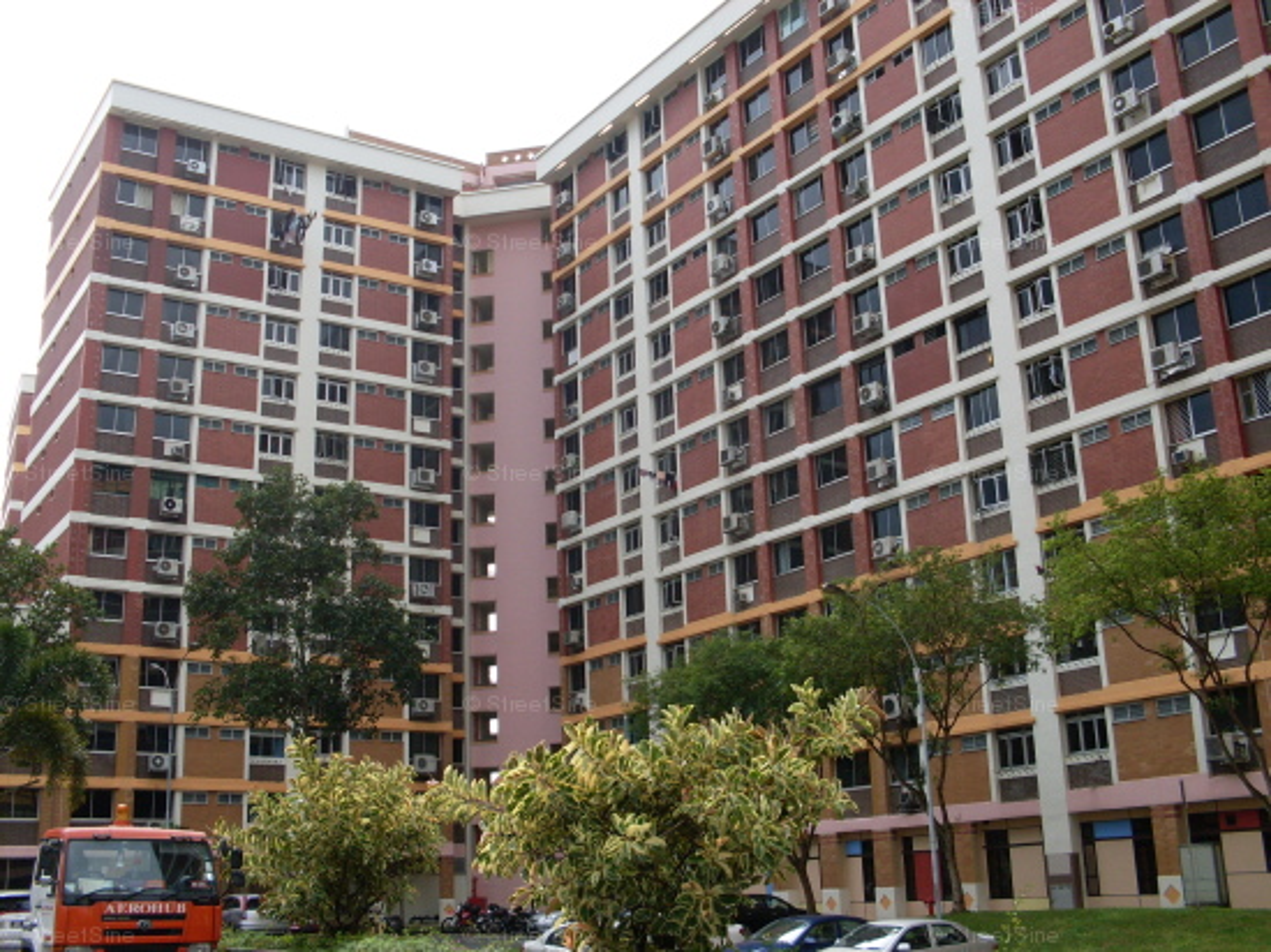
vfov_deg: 37.7
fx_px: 1395
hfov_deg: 49.0
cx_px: 636
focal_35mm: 38
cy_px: 476
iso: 80
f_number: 2.8
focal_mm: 6.3
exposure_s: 1/500
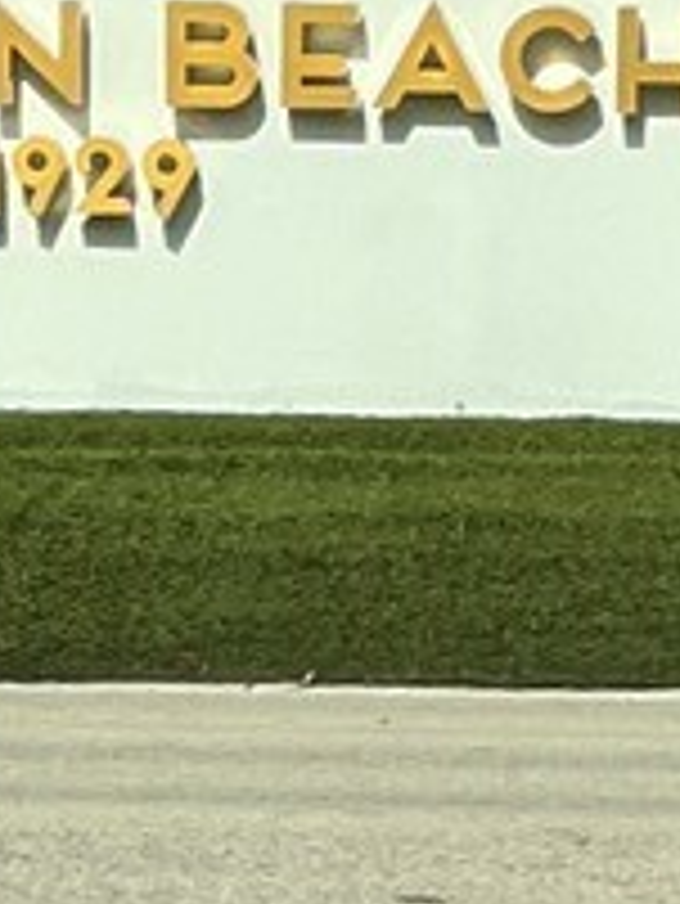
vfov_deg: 3.2
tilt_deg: +2.7
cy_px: -625
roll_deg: -0.2
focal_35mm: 612
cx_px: 905
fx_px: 16013
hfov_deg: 2.4
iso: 32
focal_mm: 9
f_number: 2.8
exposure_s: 1/815
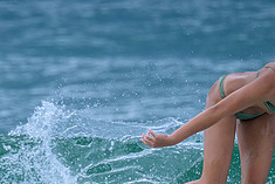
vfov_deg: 0.8
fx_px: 13498
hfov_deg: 1.2
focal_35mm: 1766
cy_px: 193
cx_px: 119
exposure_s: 1/2000
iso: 1250
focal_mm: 560
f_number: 8
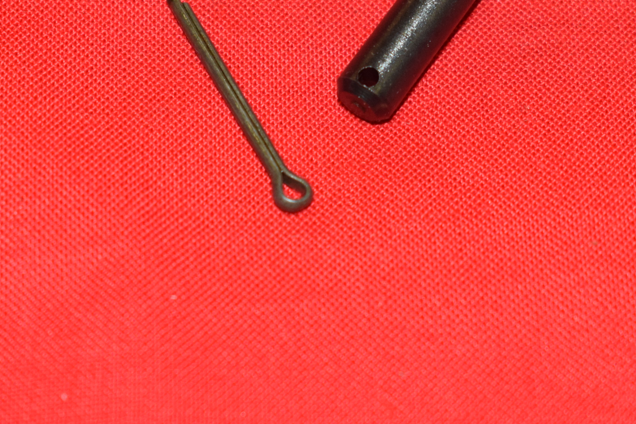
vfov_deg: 9.1
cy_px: 125
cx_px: 337
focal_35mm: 150
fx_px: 2651
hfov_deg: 13.7
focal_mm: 50
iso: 800
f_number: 5.6
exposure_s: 1/125
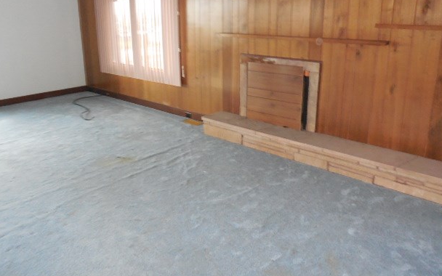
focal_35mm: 29
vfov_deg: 42.9
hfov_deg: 64.6
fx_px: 349
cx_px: 219
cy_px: 107
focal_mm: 4.6
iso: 1000
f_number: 3.5
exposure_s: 1/25
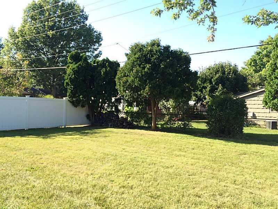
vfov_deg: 48.2
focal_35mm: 29
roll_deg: -1.4
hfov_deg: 61.7
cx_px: 139
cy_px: 104
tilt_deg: -2.2
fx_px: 233
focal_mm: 4.15
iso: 32
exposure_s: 1/456
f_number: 2.2
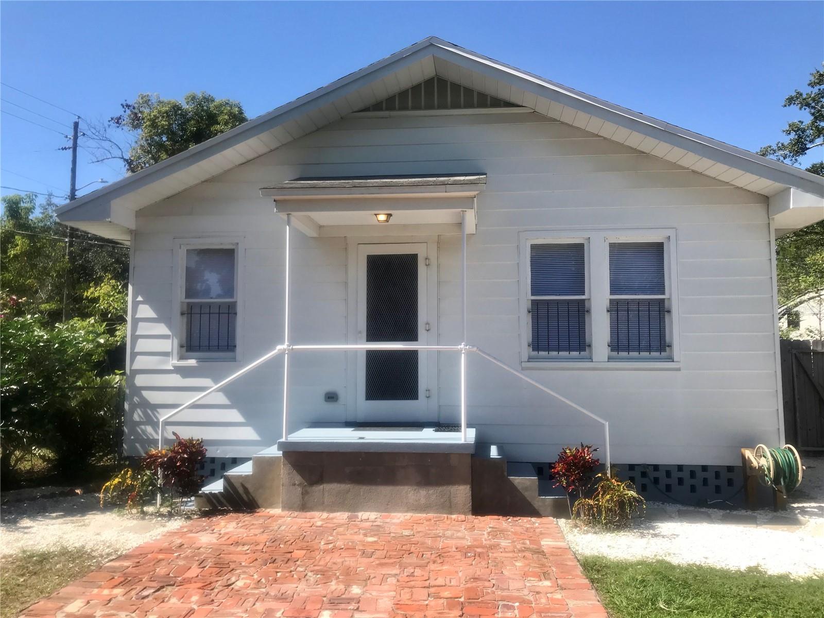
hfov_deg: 63.4
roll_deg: +0.6
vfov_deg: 49.7
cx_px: 412
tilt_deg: +5.1
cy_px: 309
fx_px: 667
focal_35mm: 28
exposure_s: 1/1473
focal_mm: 3.99
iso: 20
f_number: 1.8
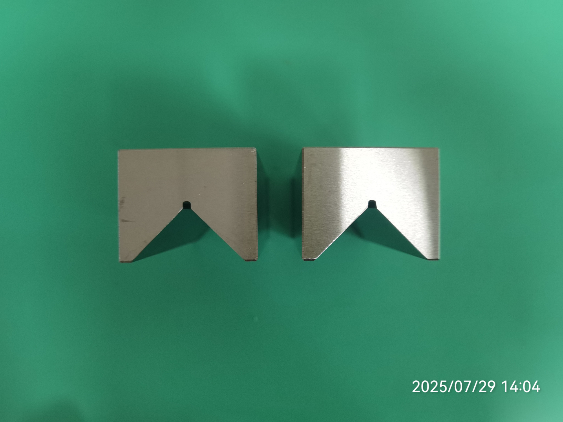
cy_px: 211
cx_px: 282
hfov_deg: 65.3
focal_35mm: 27
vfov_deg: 51.4
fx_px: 439
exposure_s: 1/100
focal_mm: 6.71
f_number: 1.9
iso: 200
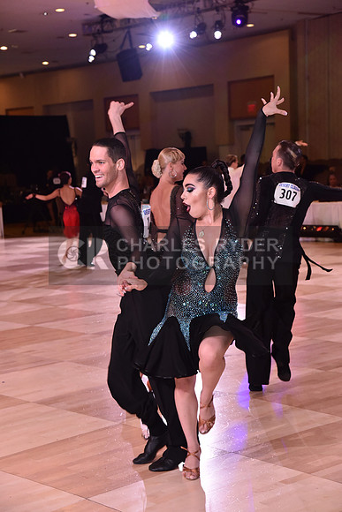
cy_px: 256
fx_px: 997
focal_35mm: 70
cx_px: 171
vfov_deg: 28.8
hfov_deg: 19.5
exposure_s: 1/250
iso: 2000
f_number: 5.6
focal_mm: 70
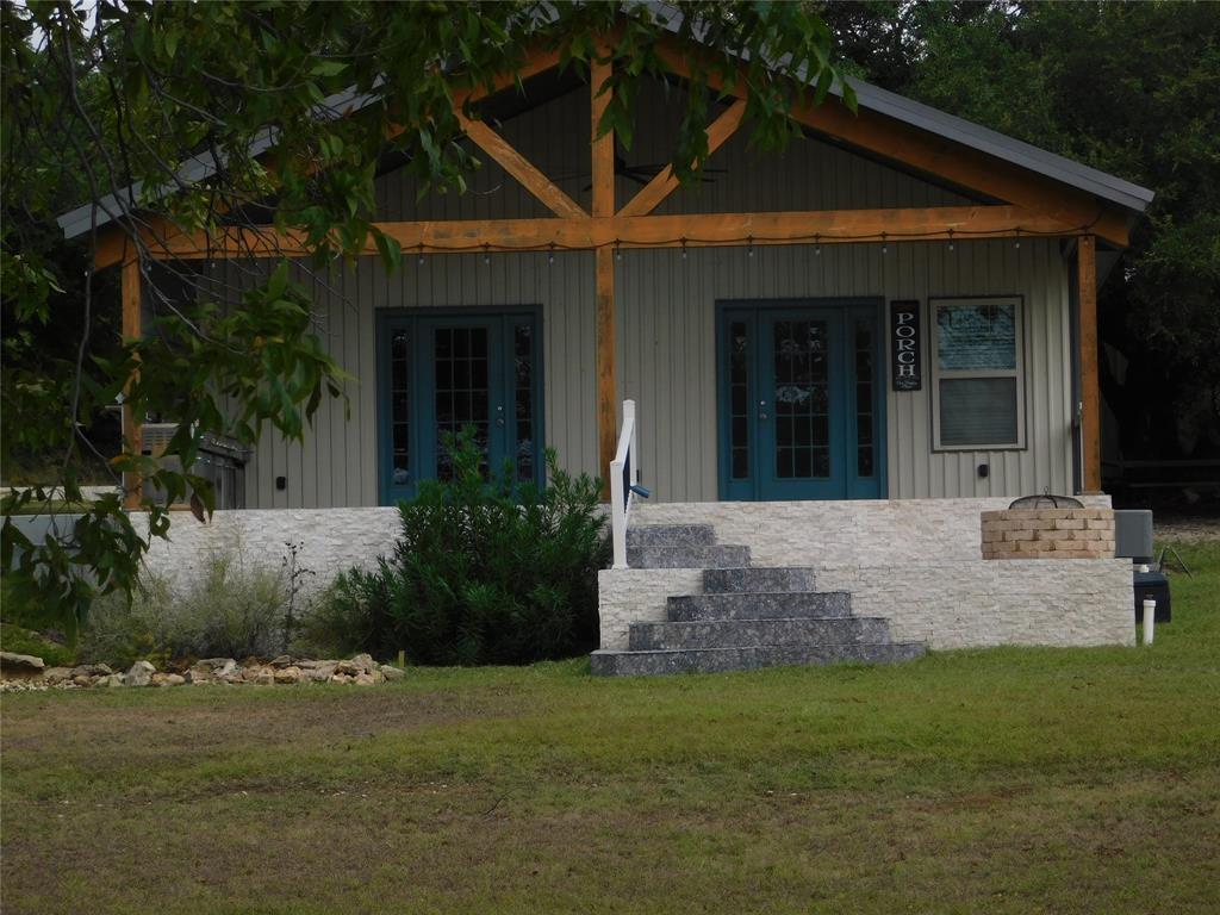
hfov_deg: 17.1
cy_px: 458
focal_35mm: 115
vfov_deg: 12.9
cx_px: 610
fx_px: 4053
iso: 125
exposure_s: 1/800
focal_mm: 20.3
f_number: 4.8
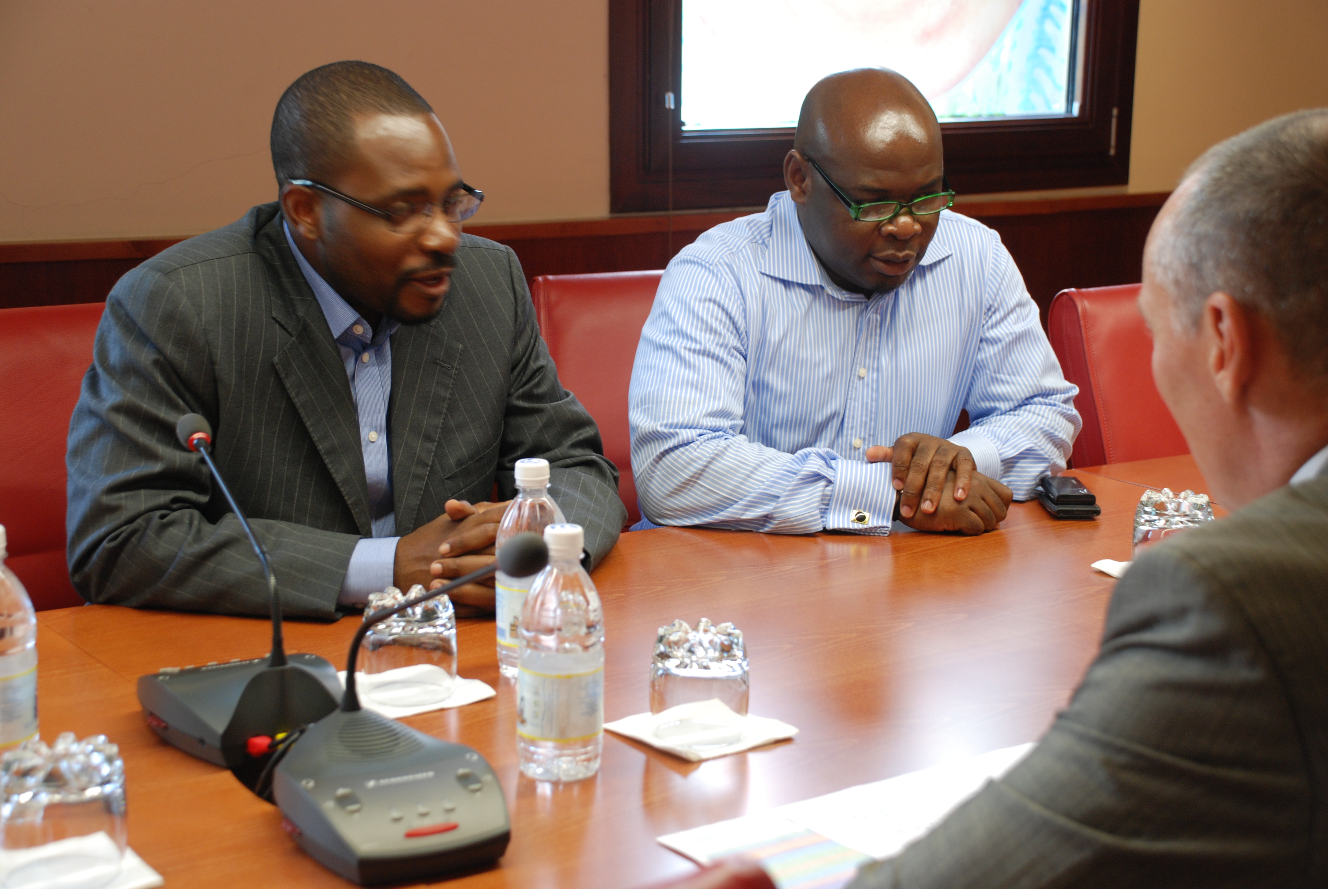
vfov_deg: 22.7
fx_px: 2216
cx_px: 664
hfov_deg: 33.4
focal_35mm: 60
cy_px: 444
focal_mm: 40
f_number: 4.5
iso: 320
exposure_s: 1/20
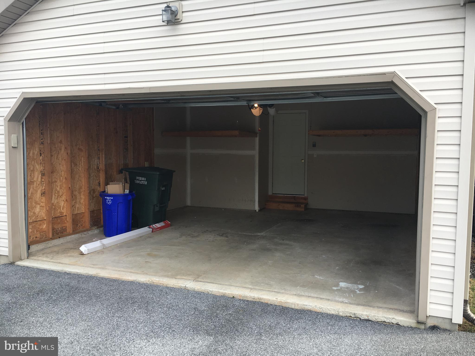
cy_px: 178
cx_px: 238
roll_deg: +0.7
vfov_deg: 48.2
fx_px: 398
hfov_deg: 61.7
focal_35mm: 29
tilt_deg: -3.8
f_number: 2.2
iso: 25
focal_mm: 4.15
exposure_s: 1/422
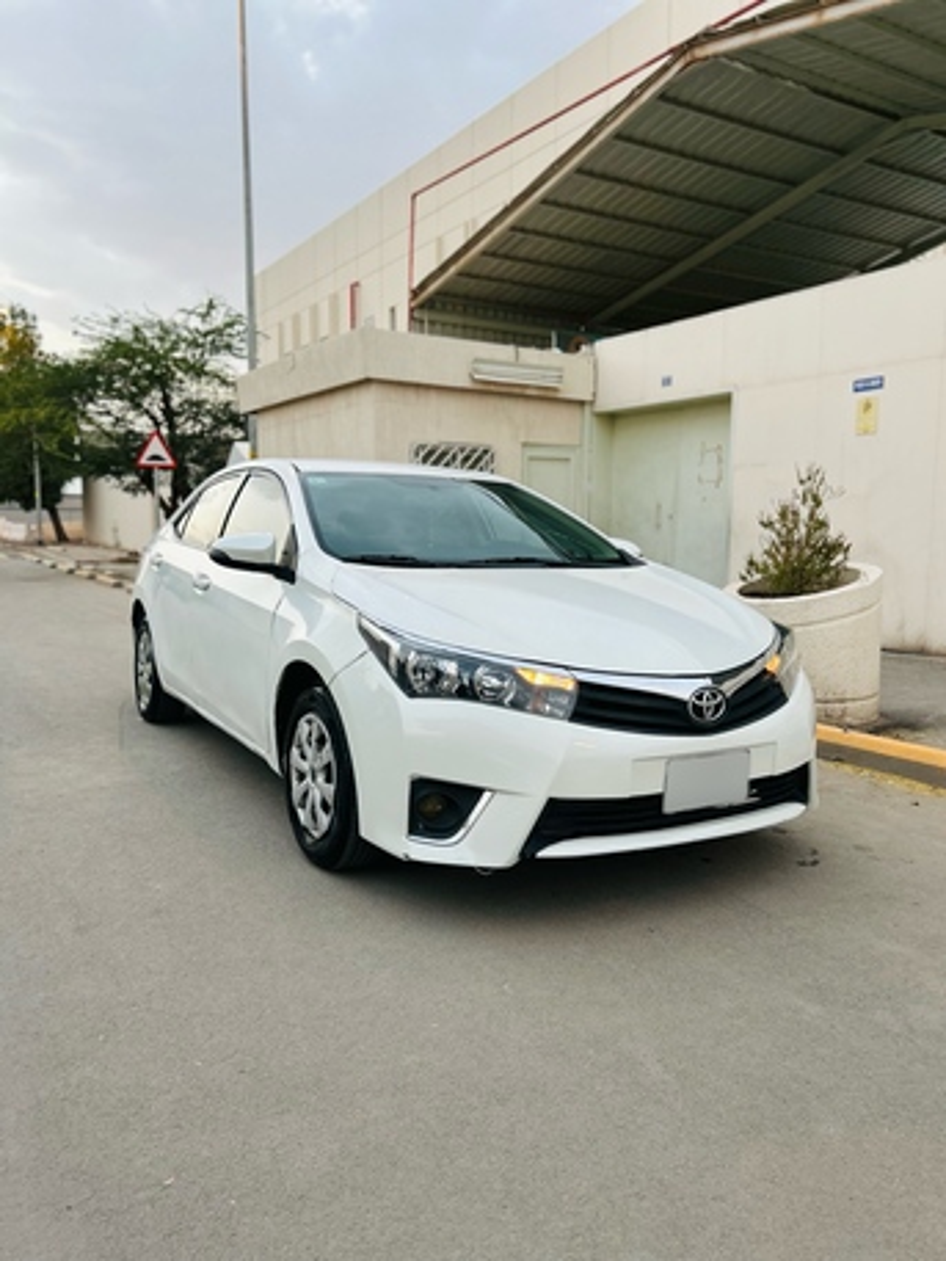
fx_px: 947
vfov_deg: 67.3
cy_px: 630
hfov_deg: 53.1
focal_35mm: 26
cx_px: 473
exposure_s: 1/105
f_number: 1.5
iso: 125
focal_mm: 5.7
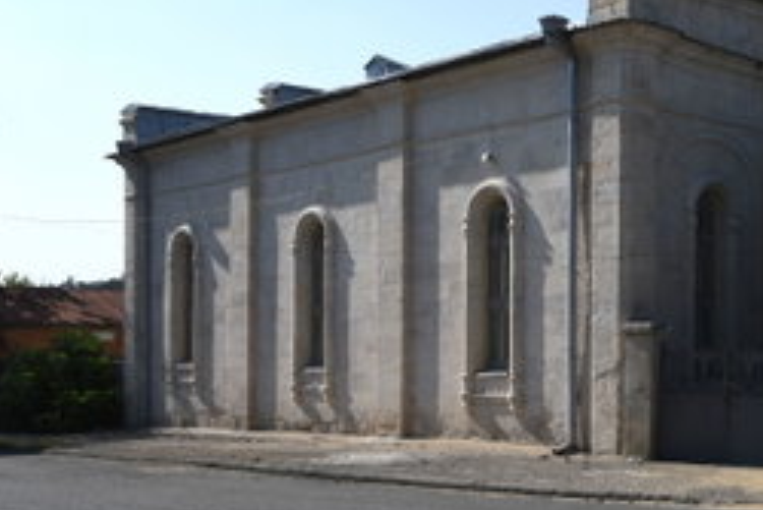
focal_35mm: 48
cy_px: 154
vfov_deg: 27.9
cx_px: 601
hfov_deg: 39.6
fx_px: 1018
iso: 100
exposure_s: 1/400
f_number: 8
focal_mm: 20
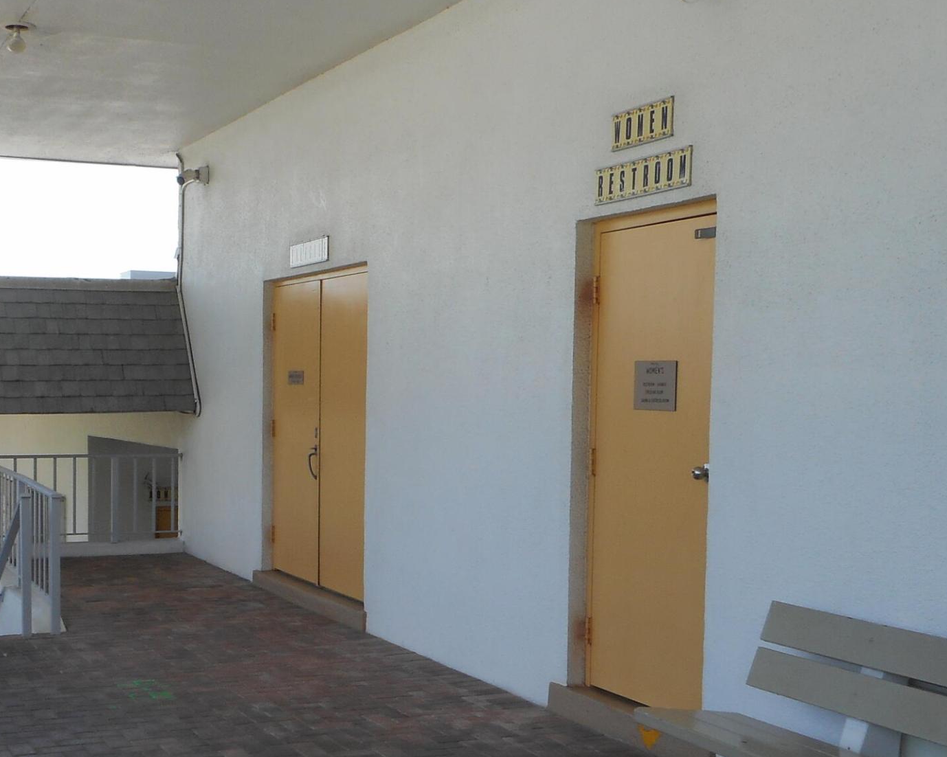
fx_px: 1429
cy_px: 503
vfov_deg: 29.5
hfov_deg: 36.3
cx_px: 325
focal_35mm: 51
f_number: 3.7
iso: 80
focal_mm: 4.5
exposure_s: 1/200
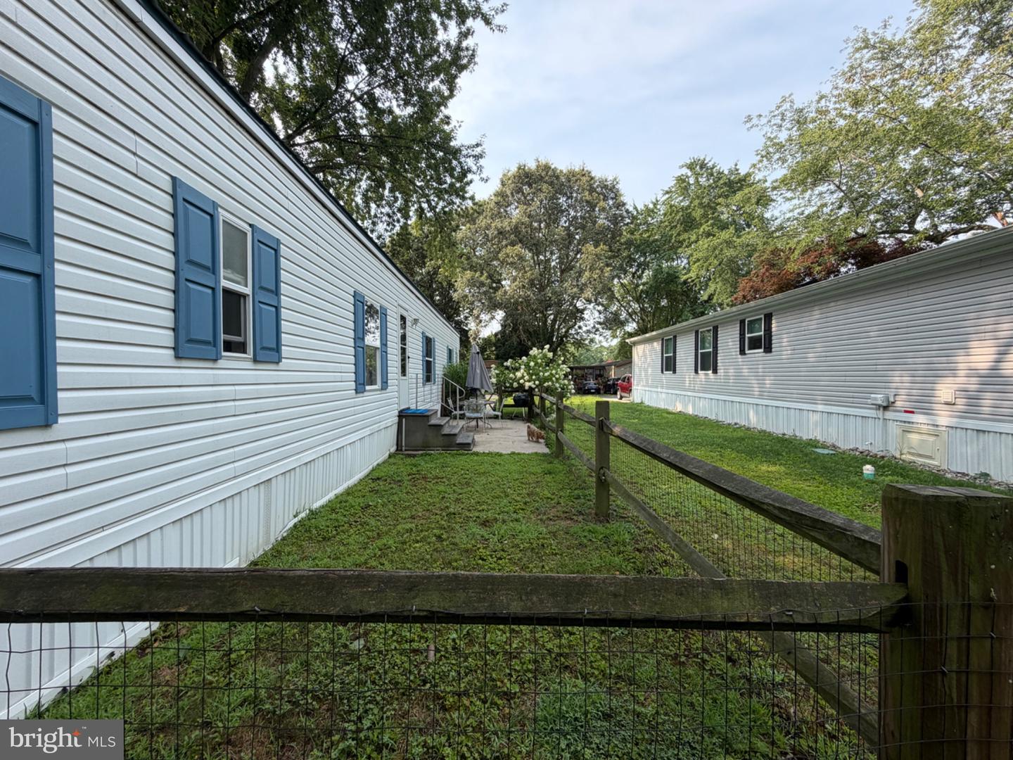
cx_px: 506
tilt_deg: -0.6
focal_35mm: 14
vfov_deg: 85.7
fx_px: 410
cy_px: 380
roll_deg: -0.2
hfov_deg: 102.1
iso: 50
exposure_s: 1/502
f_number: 2.2
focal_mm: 2.22
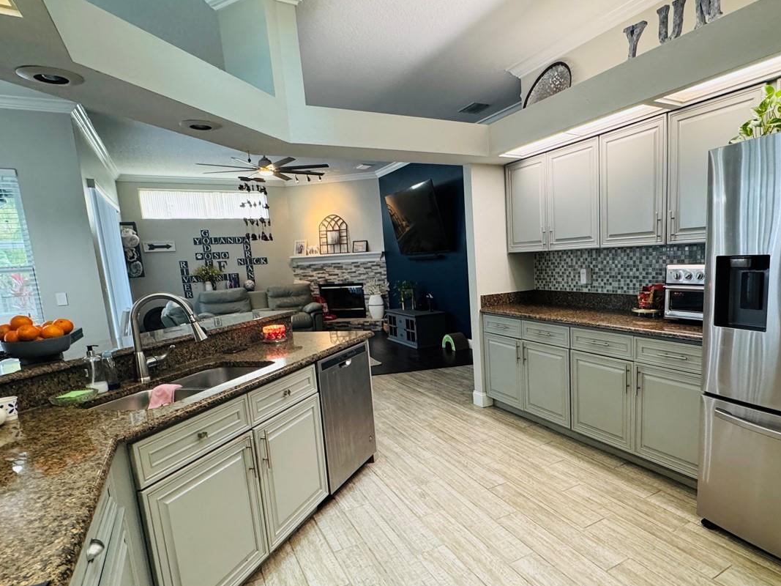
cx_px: 468
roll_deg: +2.8
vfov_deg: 63.2
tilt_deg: -9.9
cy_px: 333
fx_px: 474
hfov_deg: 78.1
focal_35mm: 21
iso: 320
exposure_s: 1/120
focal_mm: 2.22
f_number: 2.2
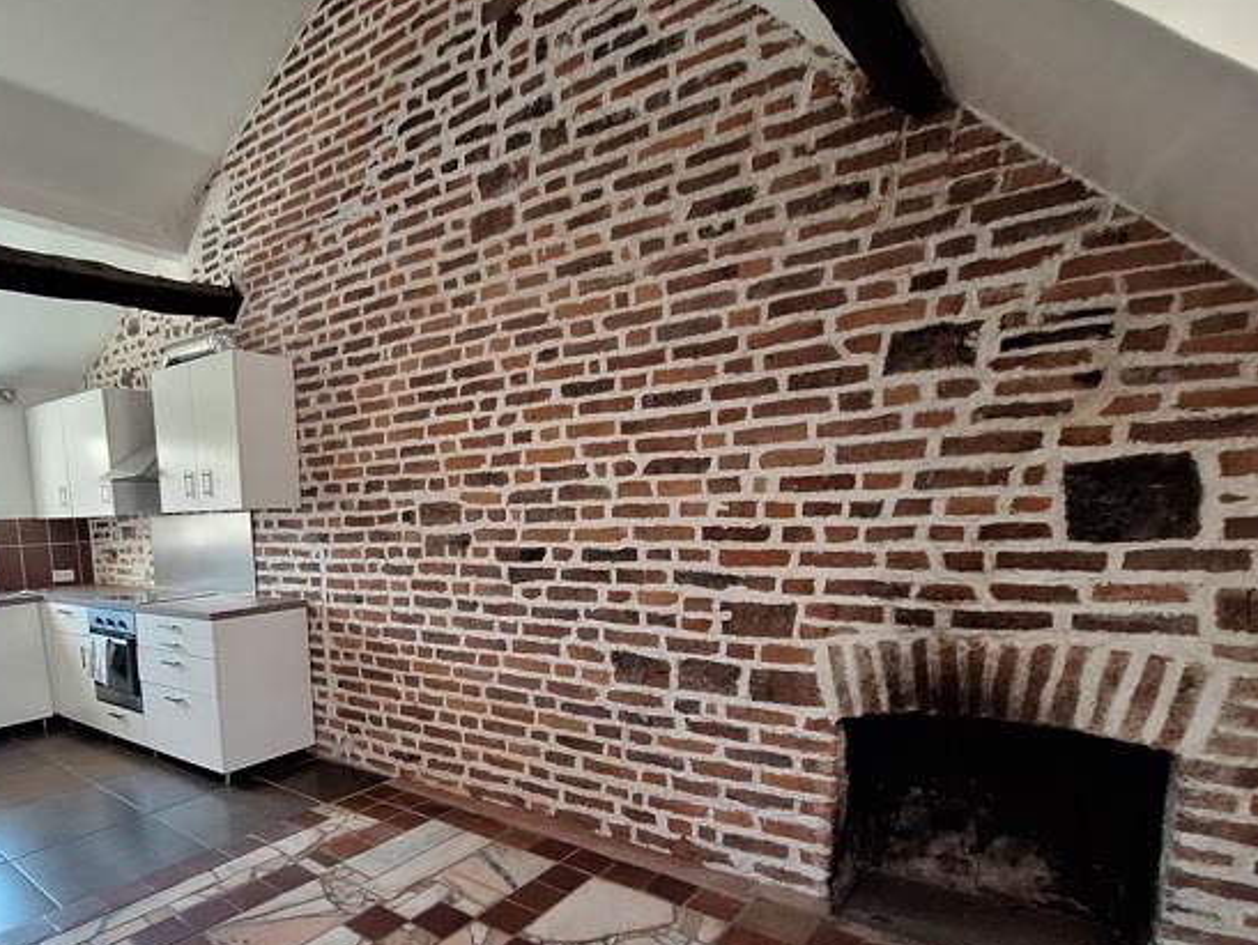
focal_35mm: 19
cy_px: 619
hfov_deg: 82.5
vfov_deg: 67.1
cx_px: 448
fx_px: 691
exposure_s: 1/50
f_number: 2.2
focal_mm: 1.74
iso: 100
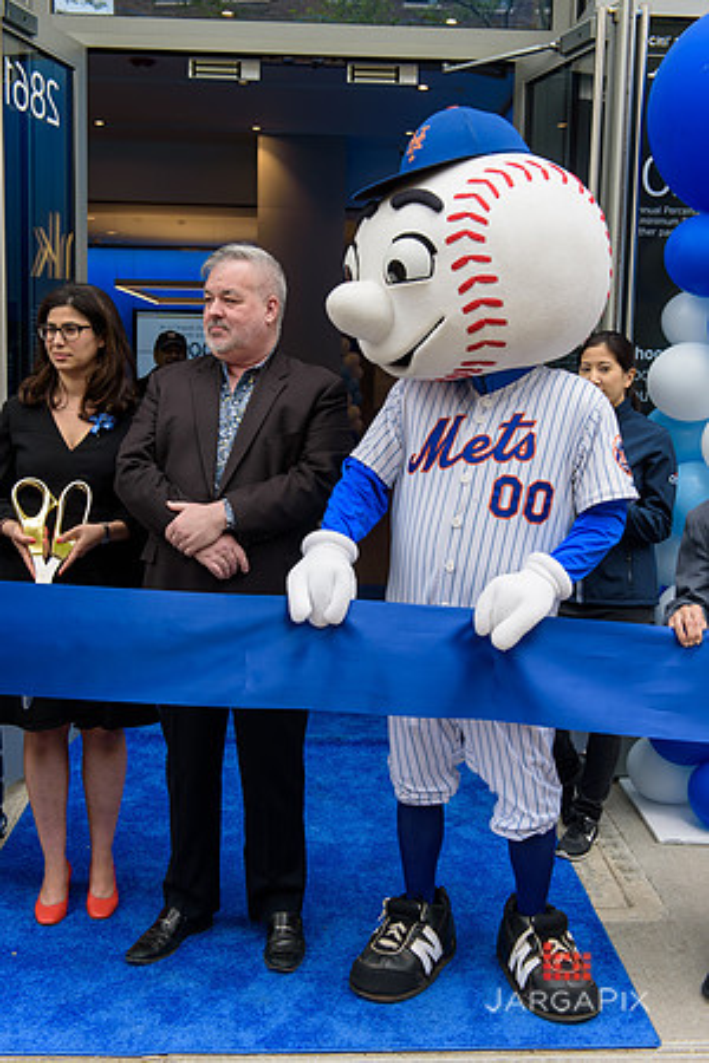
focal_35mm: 42
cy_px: 532
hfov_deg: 31.9
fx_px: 1241
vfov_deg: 46.4
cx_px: 354
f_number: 5
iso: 200
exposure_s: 1/250
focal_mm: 42
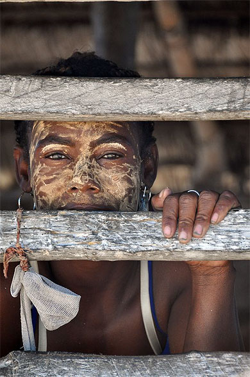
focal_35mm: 300
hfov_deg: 4.6
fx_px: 3132
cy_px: 188
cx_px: 125
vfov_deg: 6.9
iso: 800
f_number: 5.6
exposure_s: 1/800
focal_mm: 200
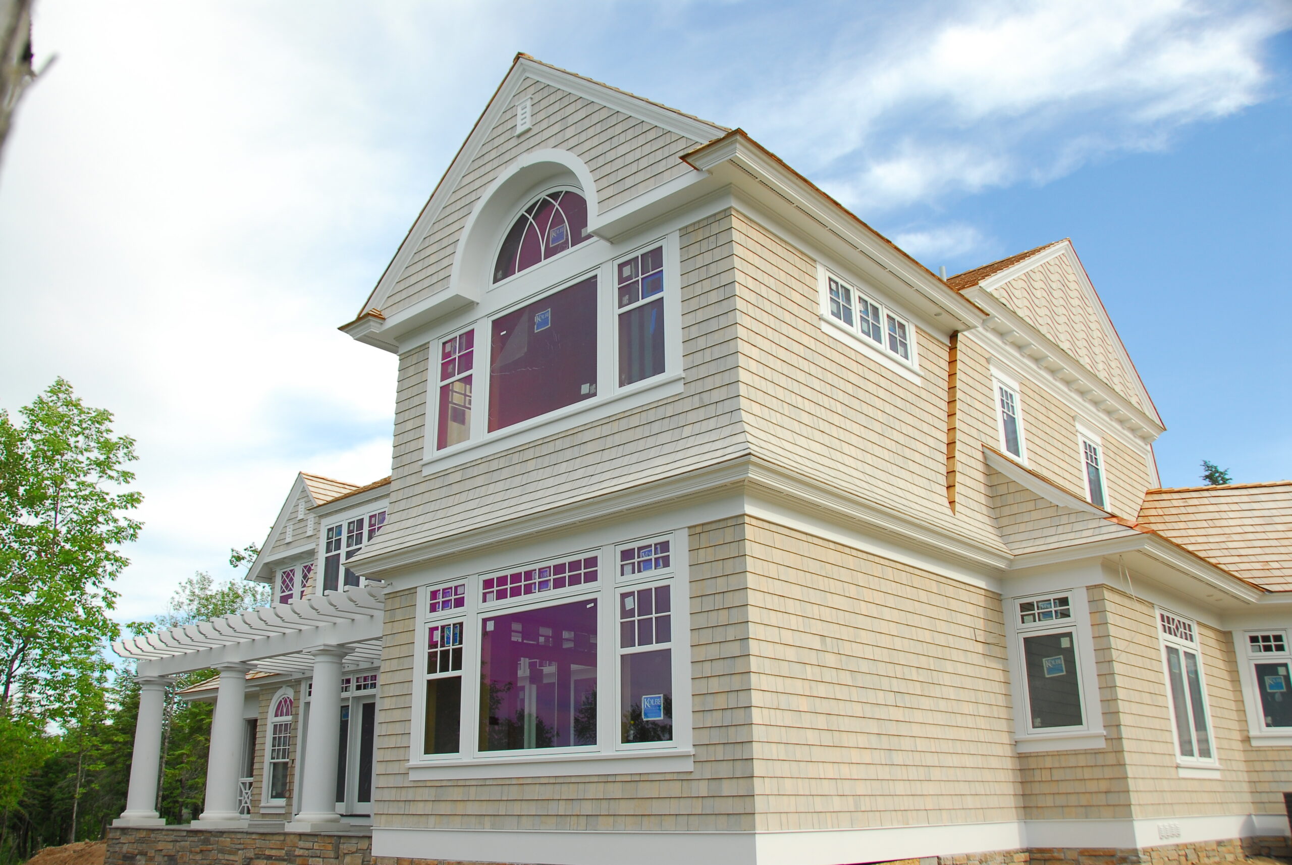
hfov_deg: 61.9
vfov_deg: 43.7
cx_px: 646
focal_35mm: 30
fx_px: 1078
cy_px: 432
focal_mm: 20
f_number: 6.3
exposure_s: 1/160
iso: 200
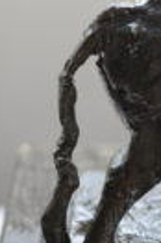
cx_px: 289
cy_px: -96
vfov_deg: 9.0
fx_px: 1513
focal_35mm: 225
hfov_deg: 6.0
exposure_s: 1/25
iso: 200
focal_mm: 60
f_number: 4
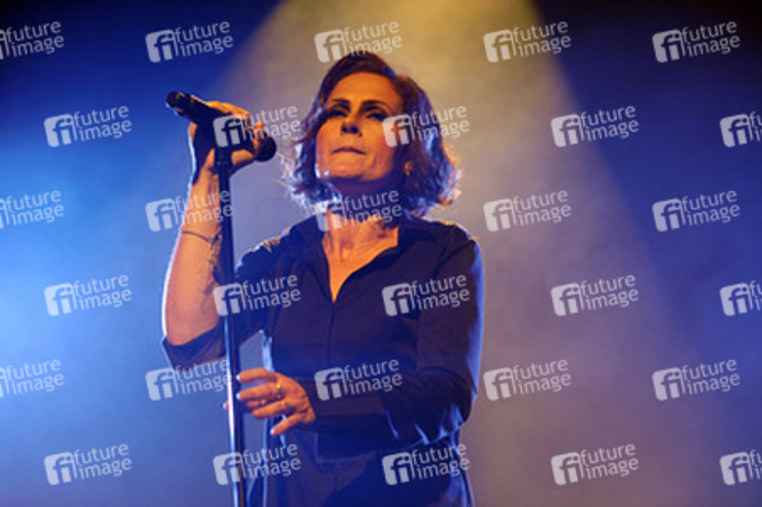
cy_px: 254
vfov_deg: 16.0
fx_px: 1798
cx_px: 381
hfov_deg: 23.9
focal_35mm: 85
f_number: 3.5
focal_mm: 85
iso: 1600
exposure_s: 1/250
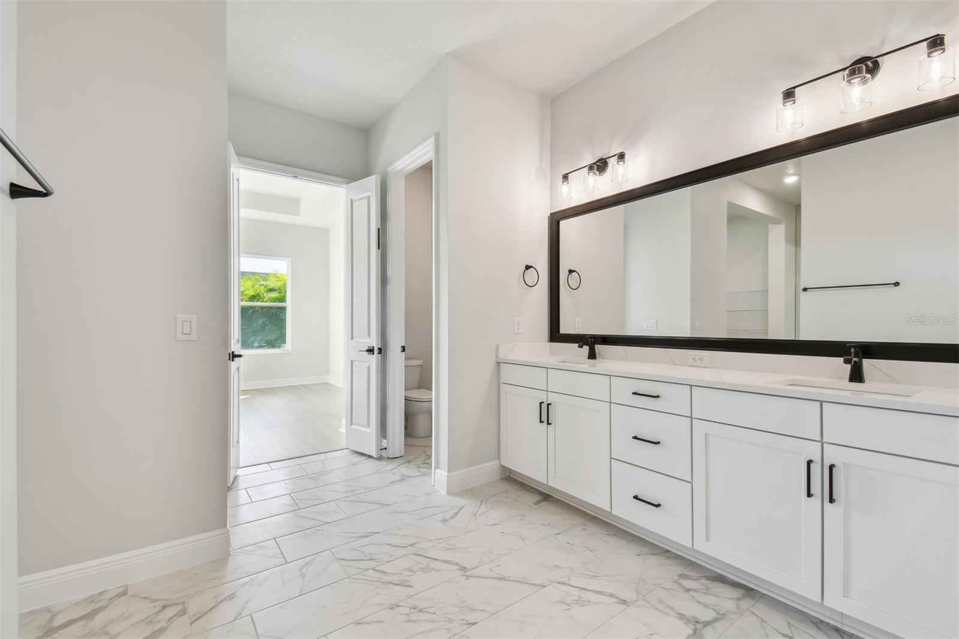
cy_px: 320
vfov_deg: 77.3
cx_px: 480
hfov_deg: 100.4
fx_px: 399
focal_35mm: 15
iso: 100
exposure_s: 1/13
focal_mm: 10
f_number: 7.1
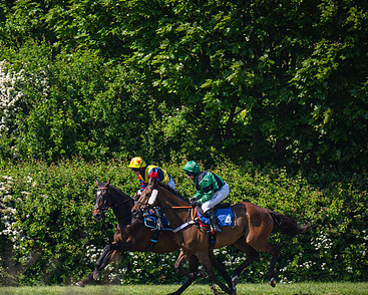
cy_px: 237
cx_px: 162
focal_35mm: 816
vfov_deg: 1.9
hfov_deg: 2.4
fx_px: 8892
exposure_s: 1/2000
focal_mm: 190
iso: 400
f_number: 5
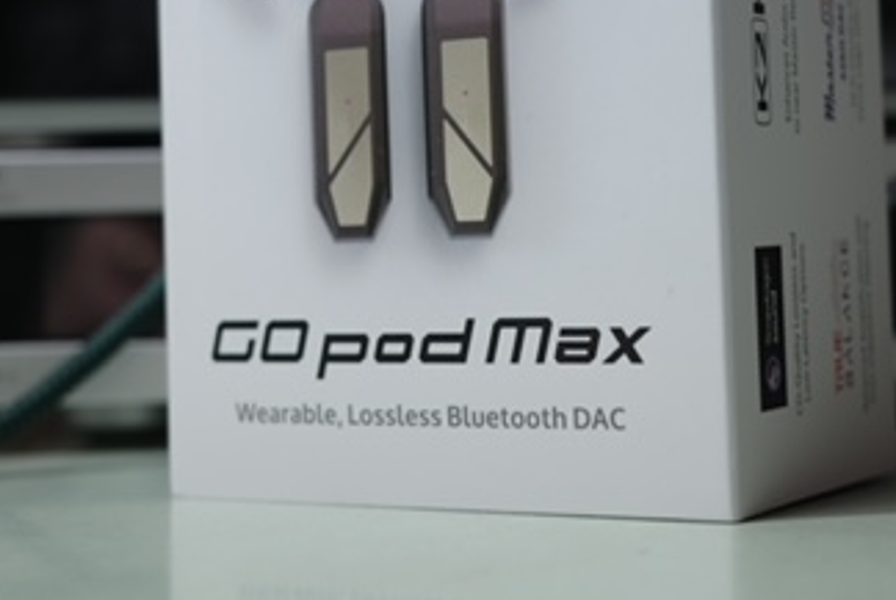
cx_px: 489
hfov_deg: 25.6
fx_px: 1969
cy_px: 111
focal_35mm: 79
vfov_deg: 17.2
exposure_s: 1/40
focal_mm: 26
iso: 125
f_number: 2.8
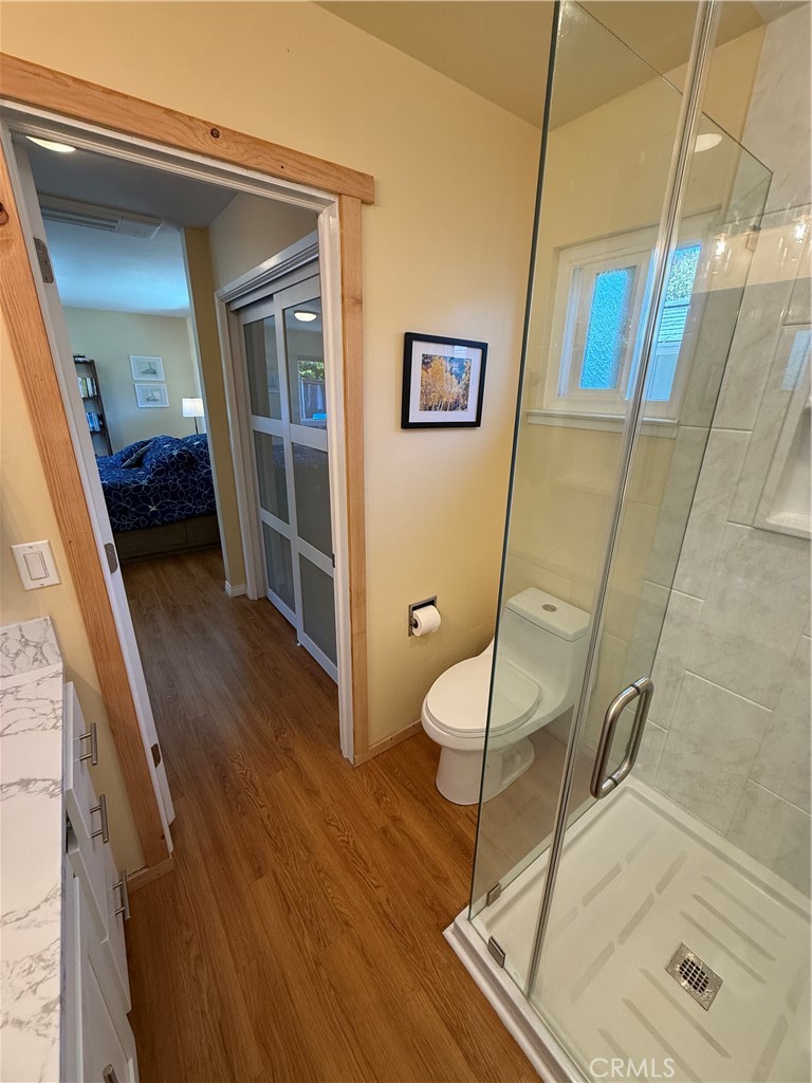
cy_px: 542
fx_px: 438
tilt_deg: -19.2
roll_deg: -0.6
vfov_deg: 102.1
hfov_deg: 85.7
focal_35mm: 14
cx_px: 406
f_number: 2.2
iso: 200
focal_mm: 2.22
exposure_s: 1/120
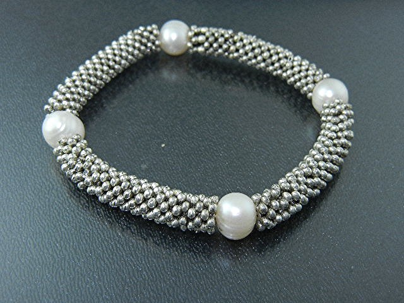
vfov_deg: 28.0
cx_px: 202
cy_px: 152
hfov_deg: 36.8
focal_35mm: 52
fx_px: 607
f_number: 3.9
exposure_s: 1/30
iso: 200
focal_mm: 9.3
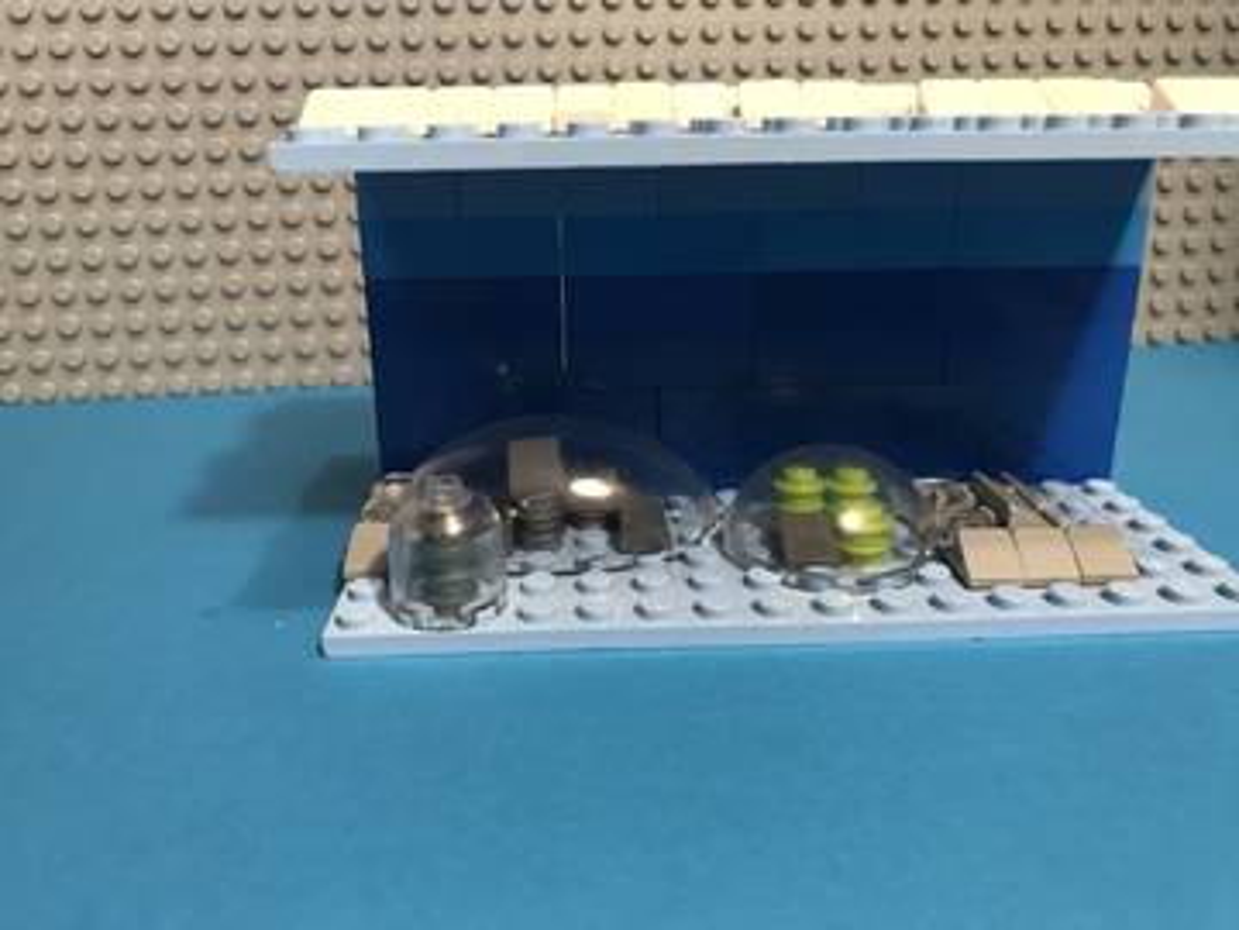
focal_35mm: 28
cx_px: 620
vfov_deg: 49.7
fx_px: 1002
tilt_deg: -19.3
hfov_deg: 63.4
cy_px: 465
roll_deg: +1.1
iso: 50
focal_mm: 3.99
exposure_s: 1/15
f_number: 1.8
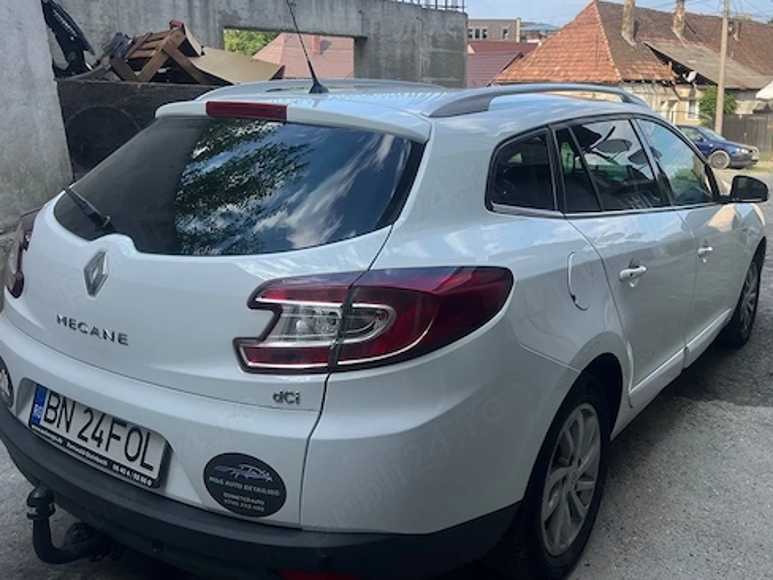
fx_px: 715
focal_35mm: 32
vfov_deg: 43.9
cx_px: 467
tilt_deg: -12.3
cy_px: 231
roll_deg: -1.2
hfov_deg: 56.3
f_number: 1.5
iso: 50
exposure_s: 1/1449
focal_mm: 5.7
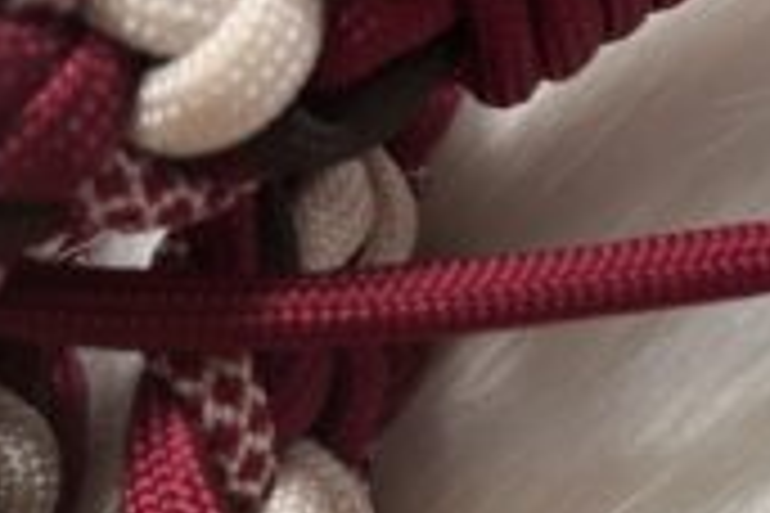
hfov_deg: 19.7
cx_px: 1013
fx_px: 2032
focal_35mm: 95
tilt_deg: -64.8
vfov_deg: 14.3
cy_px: 135
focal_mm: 5.1
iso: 80
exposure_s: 1/100
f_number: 1.6
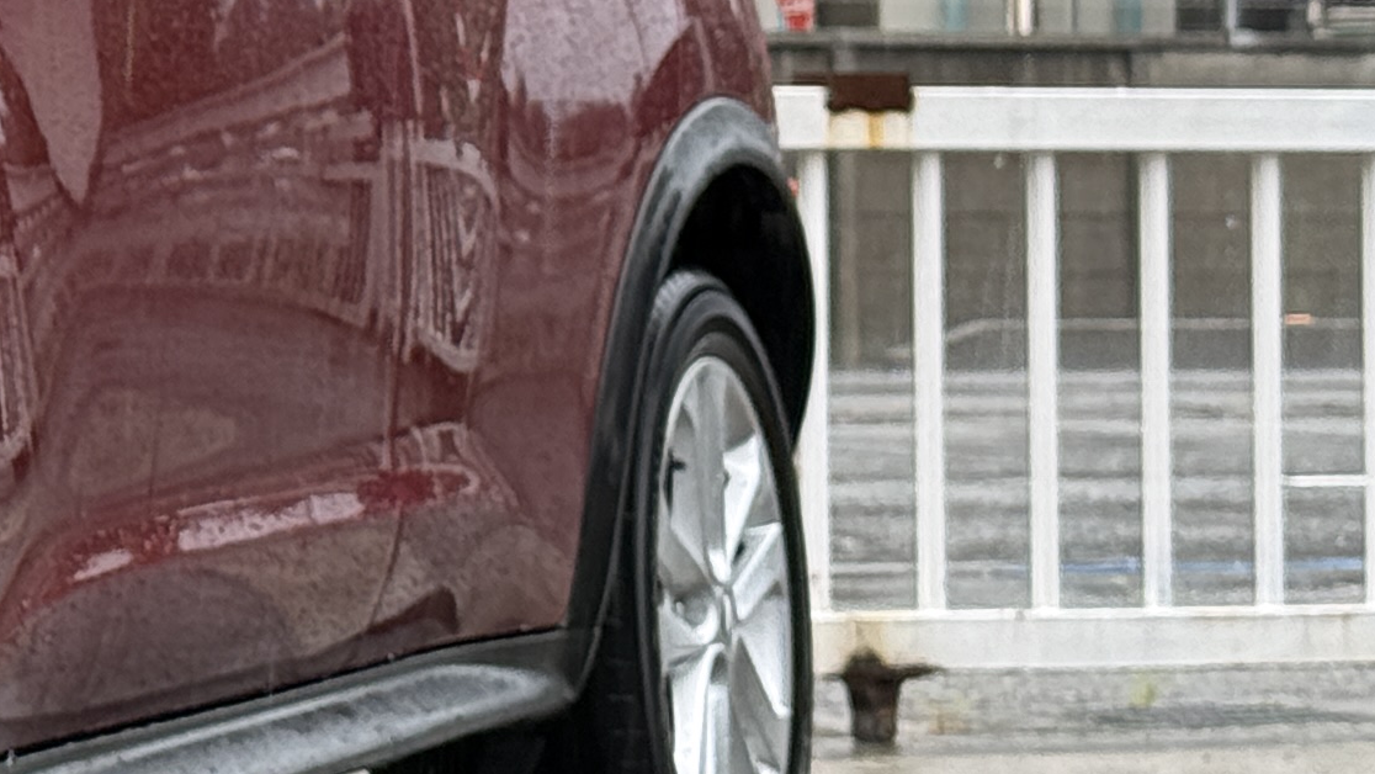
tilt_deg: +1.8
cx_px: -1101
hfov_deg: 10.7
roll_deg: +0.0
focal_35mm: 189
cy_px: -57
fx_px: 6892
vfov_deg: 6.4
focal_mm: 6.76
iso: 160
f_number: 1.78
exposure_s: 1/138
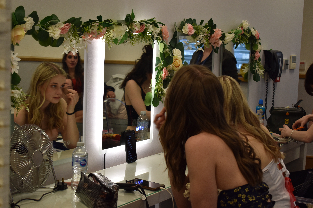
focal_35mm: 60
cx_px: 156
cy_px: 104
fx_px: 522
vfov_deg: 22.6
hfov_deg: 33.4
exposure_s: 1/60
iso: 320
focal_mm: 40
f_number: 5
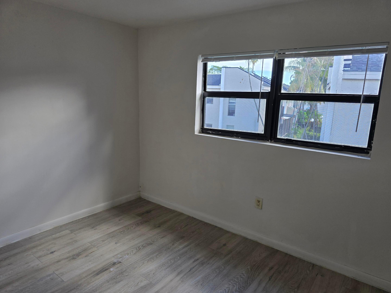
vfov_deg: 58.9
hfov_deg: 73.9
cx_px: 196
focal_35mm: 23
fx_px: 260
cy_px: 146
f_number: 1.7
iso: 80
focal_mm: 6.3
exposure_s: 1/180
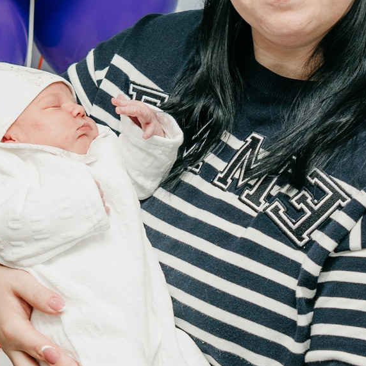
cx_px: 291
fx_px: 1627
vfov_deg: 12.8
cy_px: 105
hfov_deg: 12.8
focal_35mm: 136
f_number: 4
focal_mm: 34
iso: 160
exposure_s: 1/160
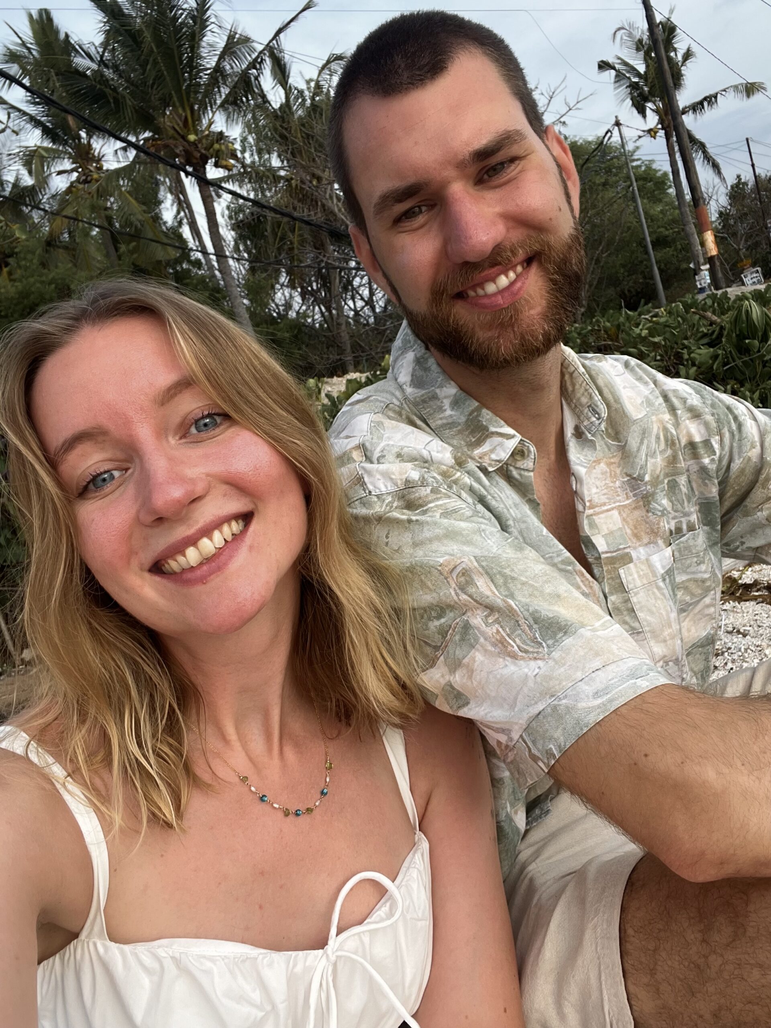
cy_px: 514
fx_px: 891
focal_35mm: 30
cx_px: 386
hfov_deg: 46.8
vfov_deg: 60.0
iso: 25
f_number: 2.2
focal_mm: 2.71
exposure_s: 1/142
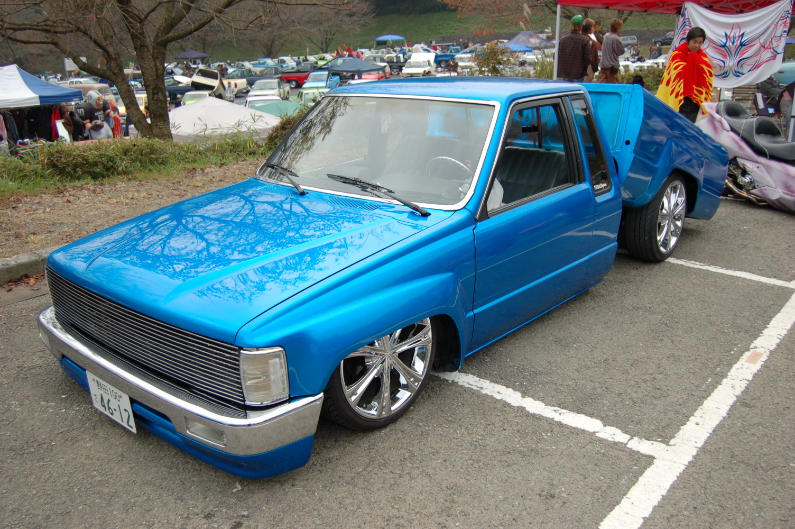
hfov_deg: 57.3
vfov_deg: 39.9
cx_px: 398
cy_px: 264
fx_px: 728
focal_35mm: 33
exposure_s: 1/500
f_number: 3.8
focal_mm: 22
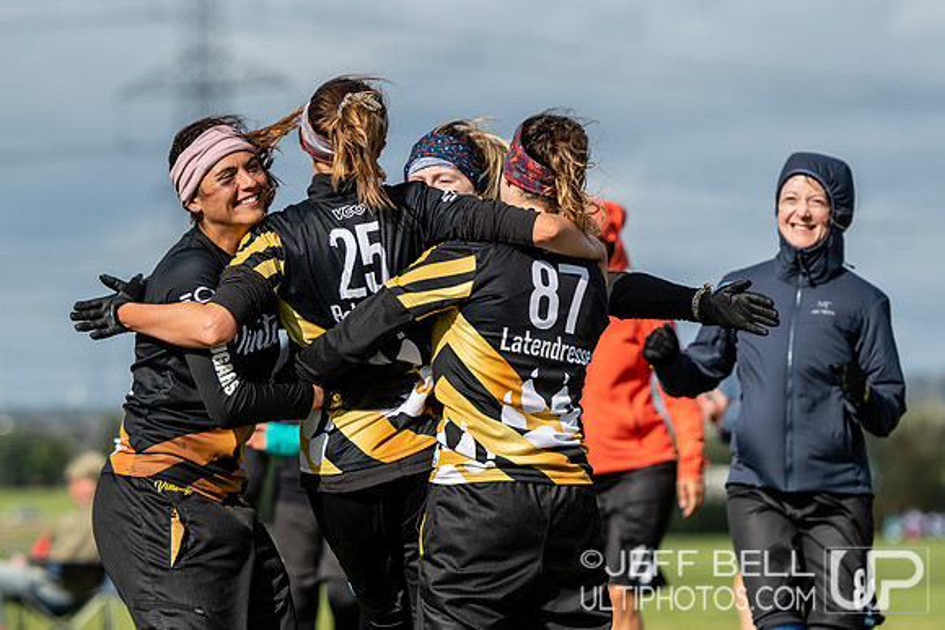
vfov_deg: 3.9
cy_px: 186
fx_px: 9177
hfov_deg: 5.9
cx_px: 278
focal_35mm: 350
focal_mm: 165
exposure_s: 1/1250
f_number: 4
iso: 110
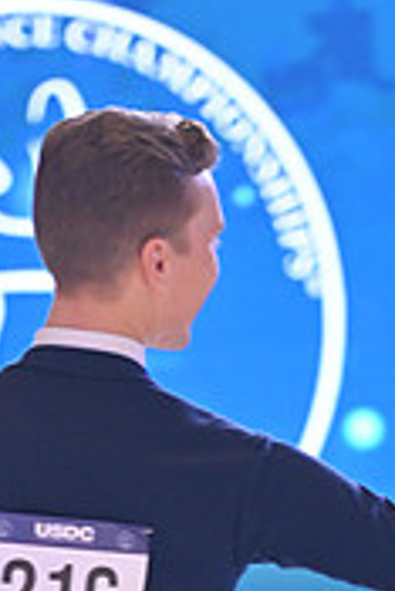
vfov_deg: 3.6
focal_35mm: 563
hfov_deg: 2.4
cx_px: 393
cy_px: 851
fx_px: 9247
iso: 2000
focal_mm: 170
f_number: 4
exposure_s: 1/200
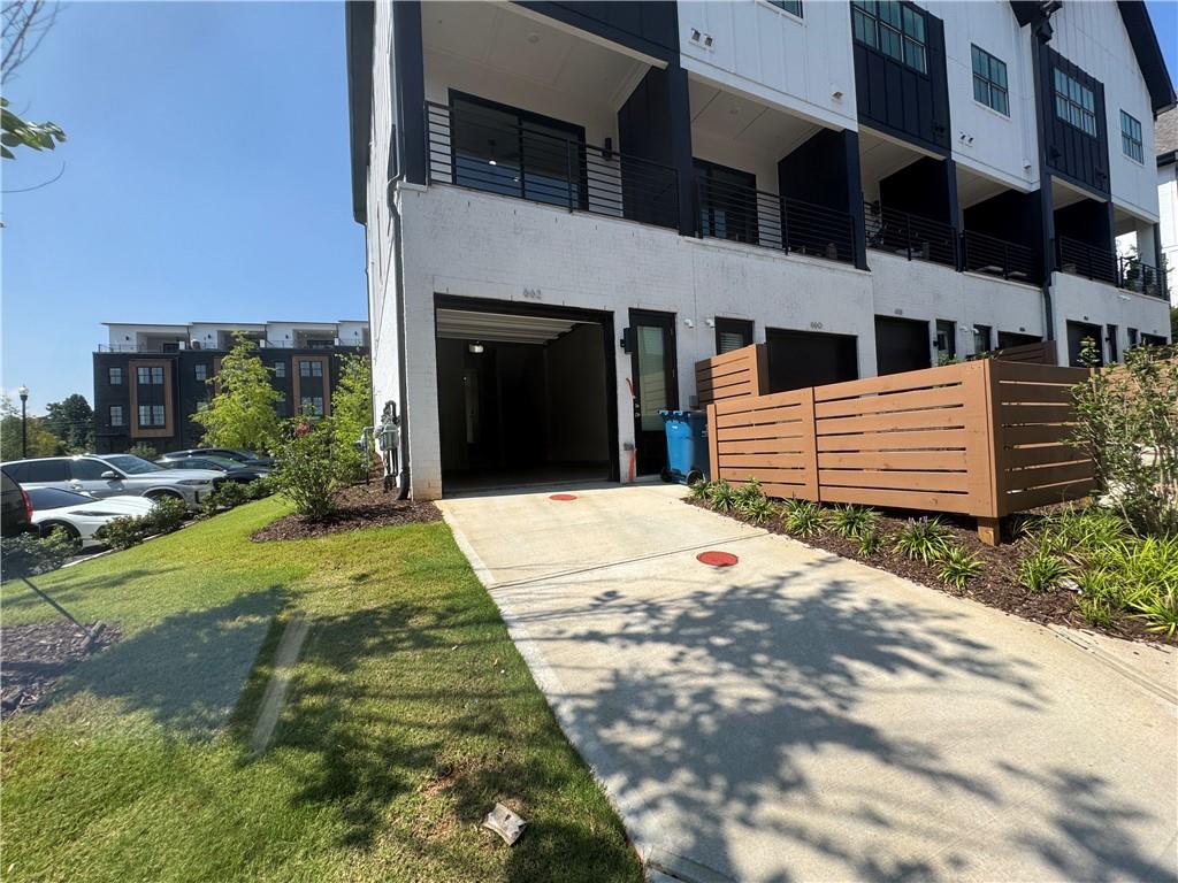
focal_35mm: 14
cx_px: 589
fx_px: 476
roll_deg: +2.6
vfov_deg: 85.7
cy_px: 442
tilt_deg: +1.3
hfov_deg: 102.1
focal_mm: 2.22
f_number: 2.2
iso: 50
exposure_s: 1/1672
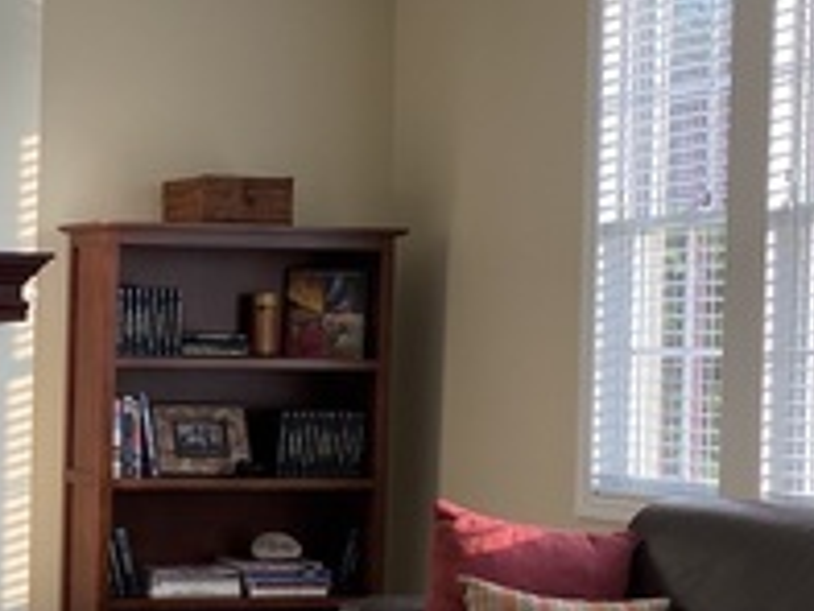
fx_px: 2071
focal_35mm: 88
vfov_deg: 16.7
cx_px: -159
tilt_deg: -1.6
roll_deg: -1.1
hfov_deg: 20.8
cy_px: 433
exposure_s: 1/121
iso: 80
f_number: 1.8
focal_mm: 4.25
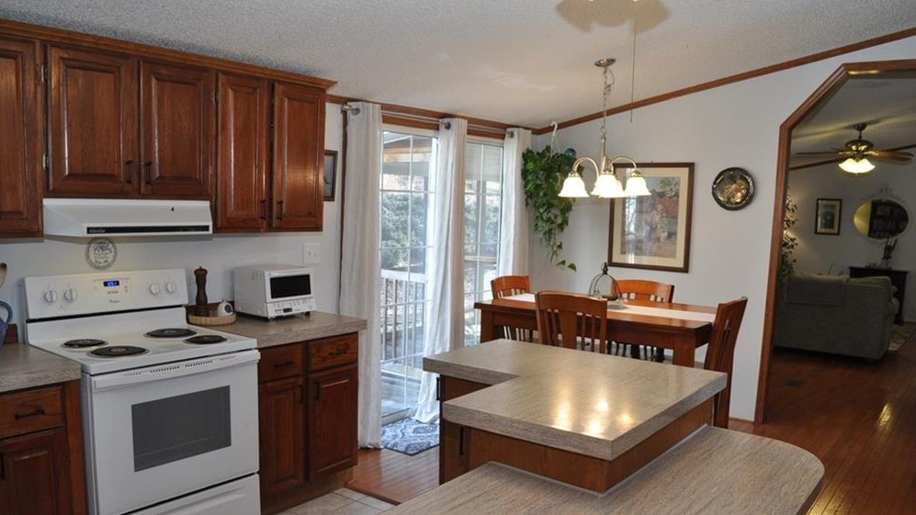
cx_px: 460
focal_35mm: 29
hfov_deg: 66.1
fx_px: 704
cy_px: 301
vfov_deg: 40.1
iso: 400
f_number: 4.5
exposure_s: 1/80
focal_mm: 18
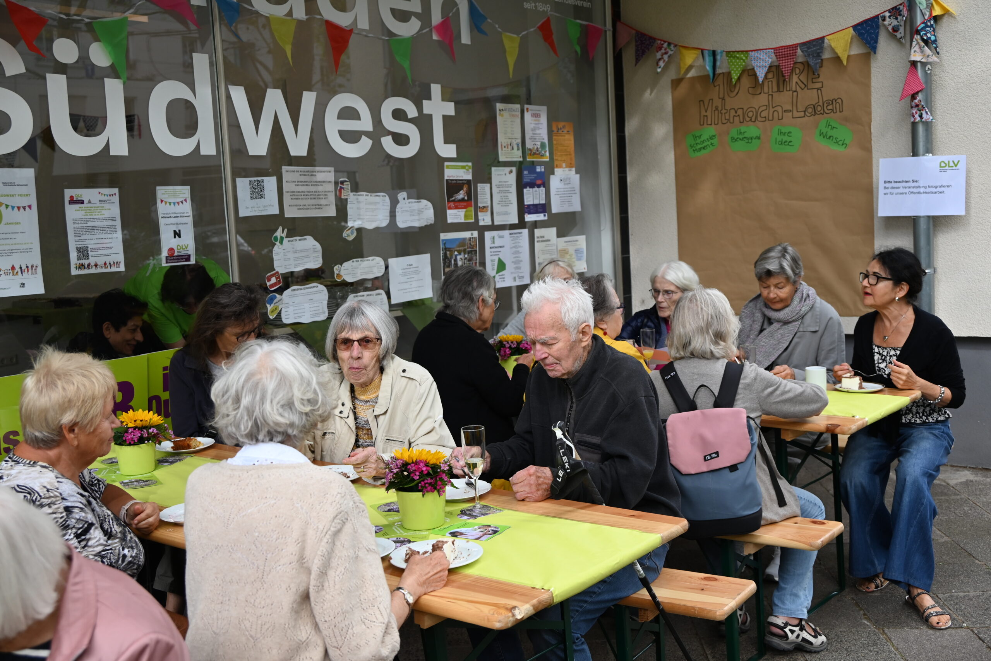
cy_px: 330
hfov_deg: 49.5
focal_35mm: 39
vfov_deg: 34.2
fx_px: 1074
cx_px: 496
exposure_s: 1/200
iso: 400
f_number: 5
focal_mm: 39
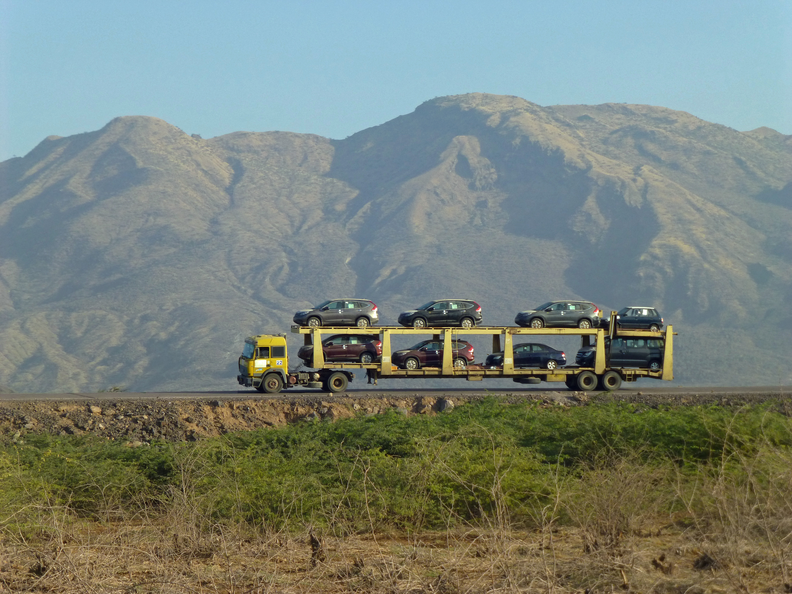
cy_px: 297
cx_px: 396
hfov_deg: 16.1
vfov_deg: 12.1
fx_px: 2791
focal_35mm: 122
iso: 160
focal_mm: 21.8
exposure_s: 1/500
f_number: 5.4
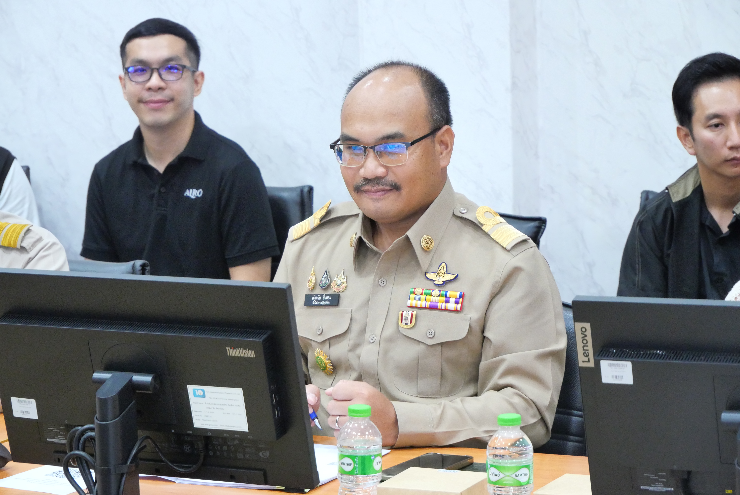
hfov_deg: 16.5
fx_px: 2550
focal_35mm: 124
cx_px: 370
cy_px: 248
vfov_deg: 11.1
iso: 3200
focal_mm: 60
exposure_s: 1/20
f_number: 5.6
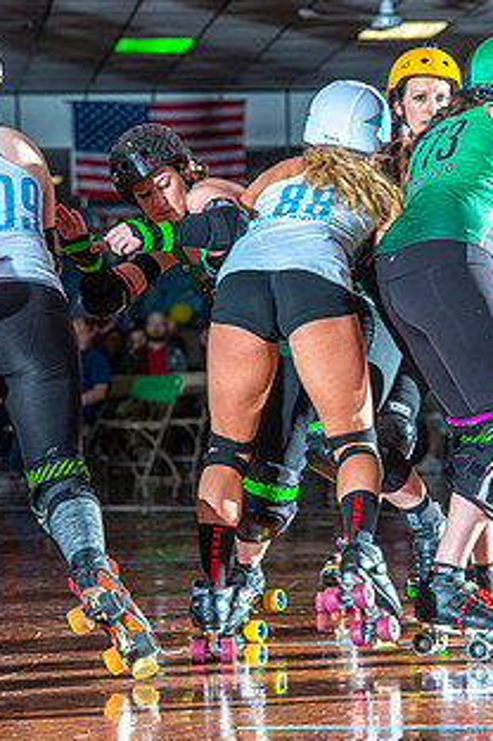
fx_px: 4447
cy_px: 417
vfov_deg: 9.5
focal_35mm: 216
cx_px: 344
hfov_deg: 6.3
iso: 640
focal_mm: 150
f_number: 7.1
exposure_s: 1/160
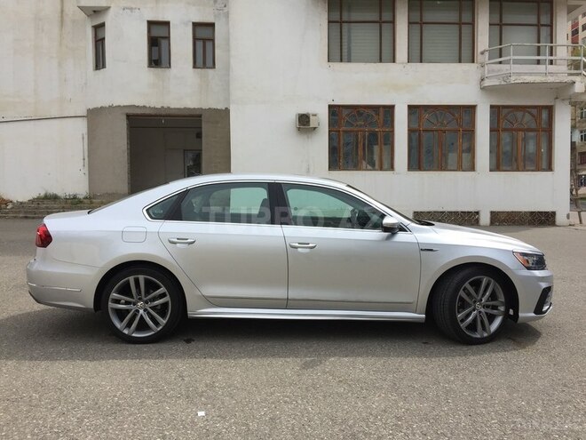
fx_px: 491
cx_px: 293
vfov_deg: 48.2
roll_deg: +0.1
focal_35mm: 29
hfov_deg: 61.7
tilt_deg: -1.7
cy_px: 220
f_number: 2.2
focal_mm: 4.15
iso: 32
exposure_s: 1/1883
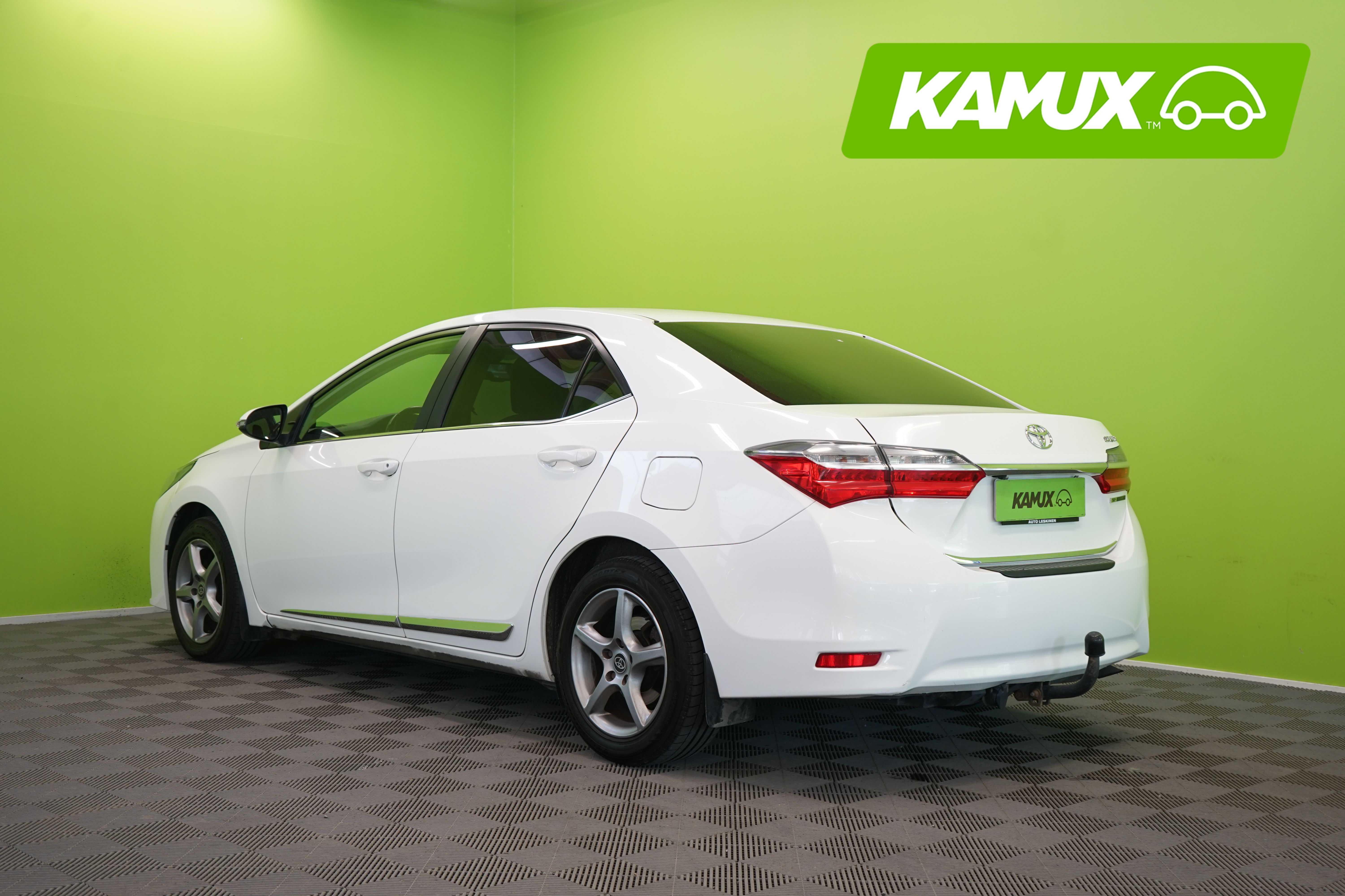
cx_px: 672
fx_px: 1532
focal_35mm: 41
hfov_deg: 47.4
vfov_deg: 32.6
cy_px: 448
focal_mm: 41
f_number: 5.6
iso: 400
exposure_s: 1/40
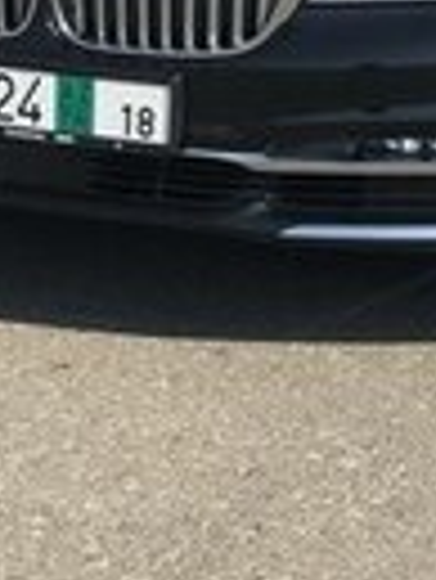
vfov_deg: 9.7
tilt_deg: -4.8
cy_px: -198
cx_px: 382
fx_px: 3353
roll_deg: -3.3
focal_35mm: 200
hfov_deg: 7.4
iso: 16
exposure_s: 1/1021
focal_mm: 6
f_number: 2.4
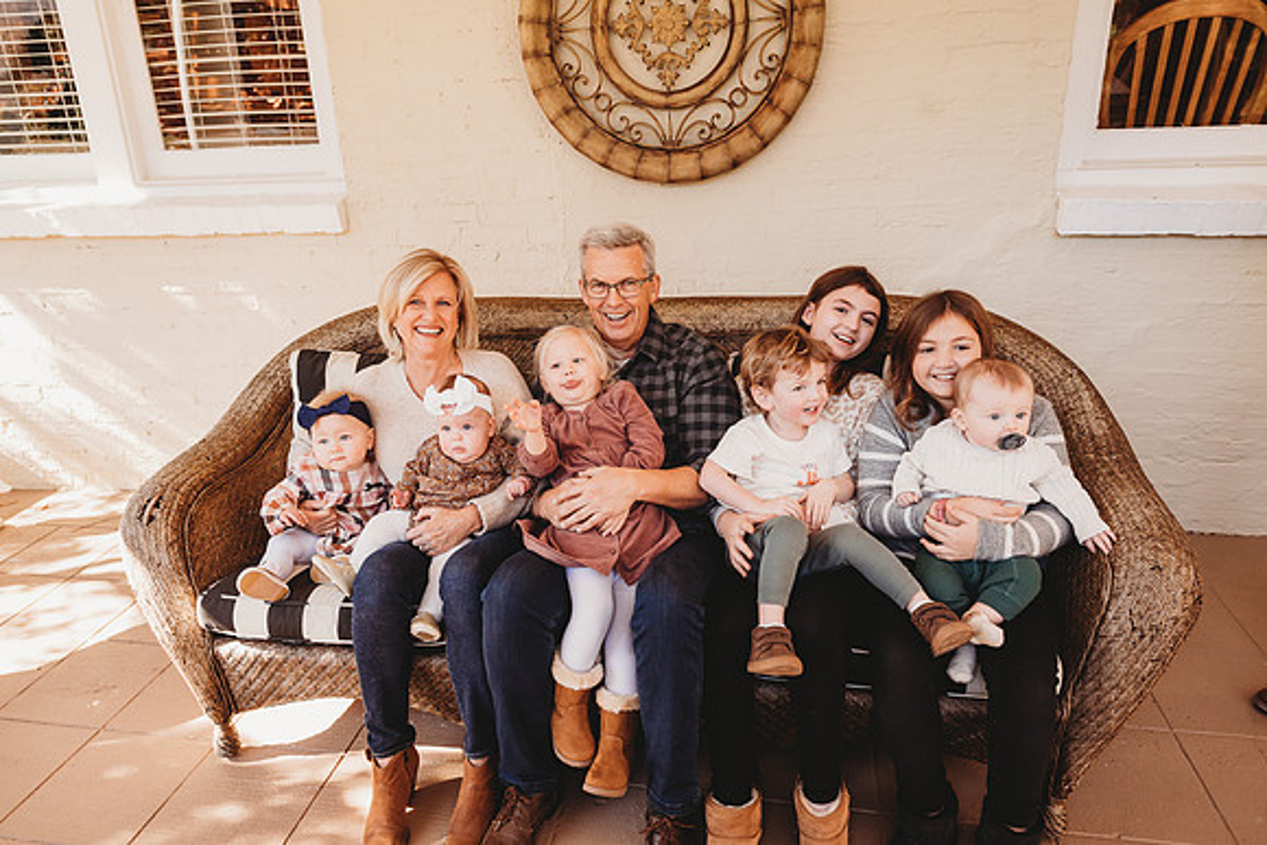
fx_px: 845
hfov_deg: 73.7
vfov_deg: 53.2
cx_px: 634
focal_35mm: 24
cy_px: 422
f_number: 4.5
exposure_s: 1/200
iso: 400
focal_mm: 24
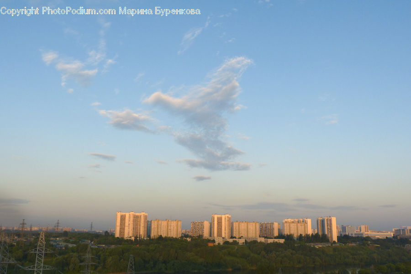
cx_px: 206
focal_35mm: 33
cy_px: 137
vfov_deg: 40.0
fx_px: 377
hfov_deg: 57.2
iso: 100
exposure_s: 1/500
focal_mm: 5.7
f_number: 4
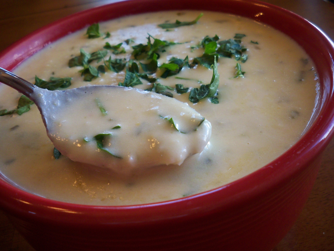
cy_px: 126
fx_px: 367
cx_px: 167
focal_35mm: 38
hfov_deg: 49.0
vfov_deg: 37.7
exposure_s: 1/60
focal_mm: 6.3
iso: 200
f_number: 3.5
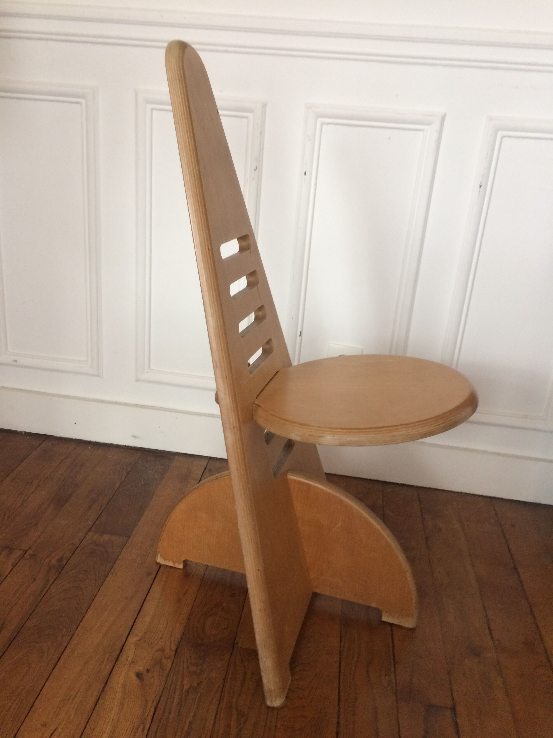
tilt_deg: -24.0
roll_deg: -5.5
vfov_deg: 61.7
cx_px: 276
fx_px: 618
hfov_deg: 48.2
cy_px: 369
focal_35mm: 29
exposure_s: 1/33
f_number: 2.2
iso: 250
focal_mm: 4.15
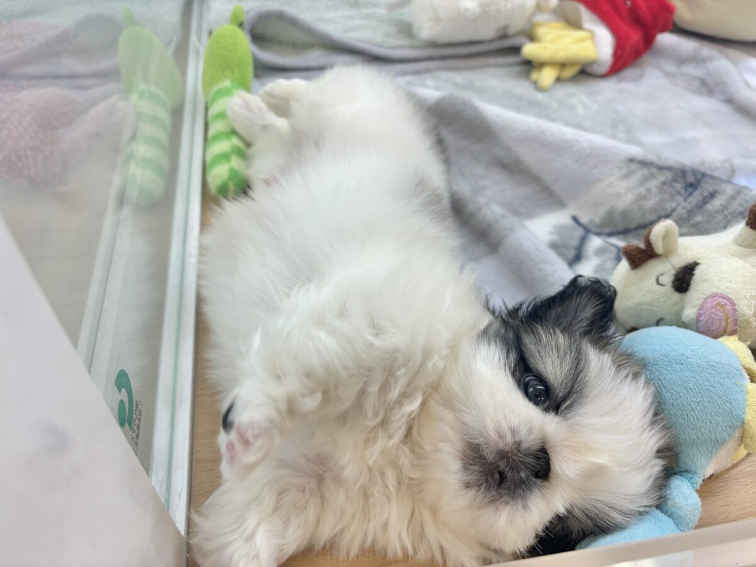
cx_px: 378
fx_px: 568
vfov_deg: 53.1
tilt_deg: -48.5
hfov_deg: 67.3
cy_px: 284
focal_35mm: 26
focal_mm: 5.96
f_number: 1.6
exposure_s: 1/100
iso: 50
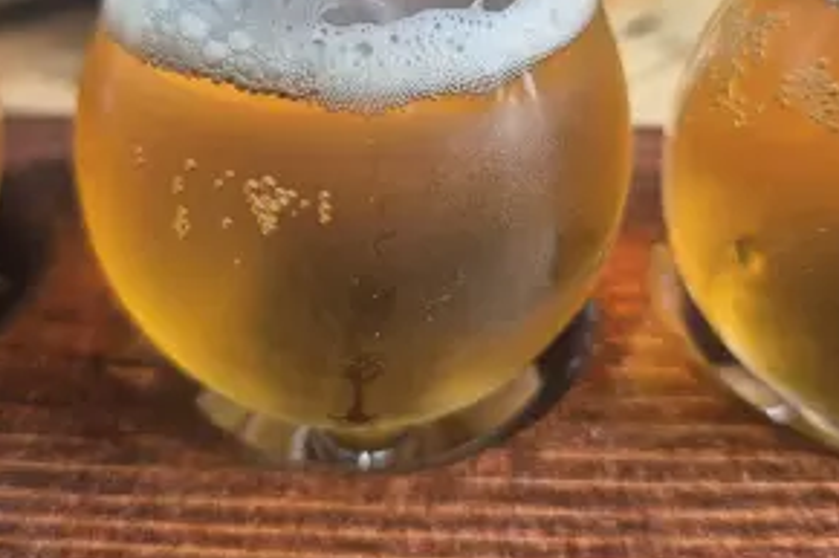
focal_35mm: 33
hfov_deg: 57.2
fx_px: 769
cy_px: 182
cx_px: 425
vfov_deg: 39.4
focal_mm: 5.4
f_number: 1.8
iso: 40
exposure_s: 1/180
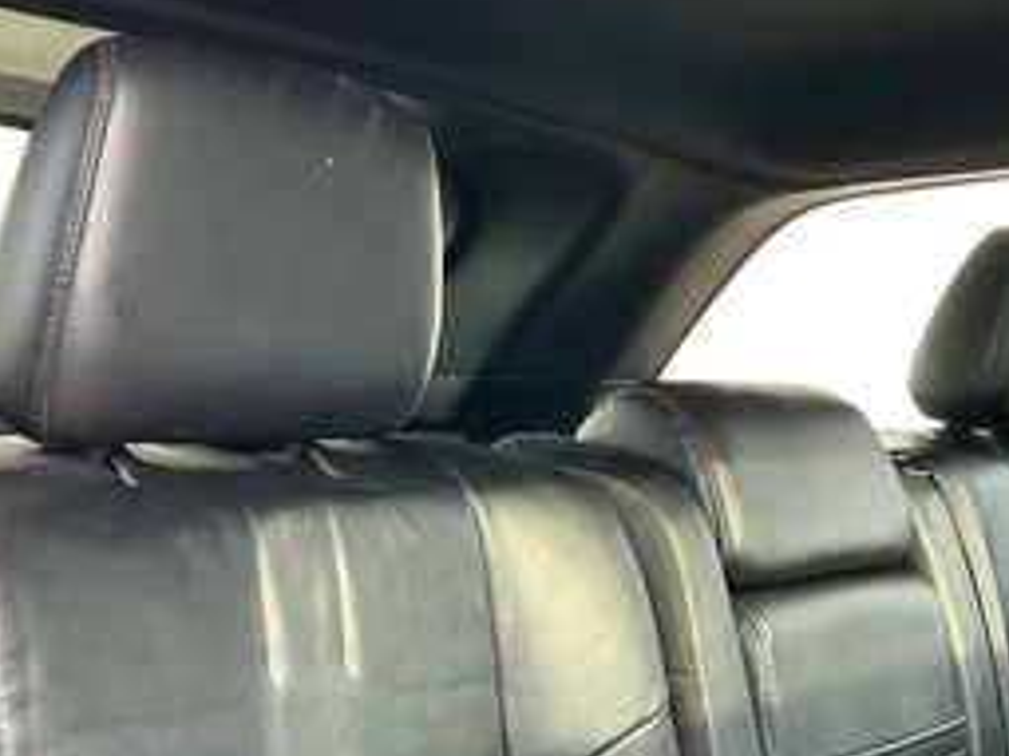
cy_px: 435
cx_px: 269
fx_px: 1282
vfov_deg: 32.8
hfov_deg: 41.8
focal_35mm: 44
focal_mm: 3
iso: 80
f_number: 1.8
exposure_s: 1/60
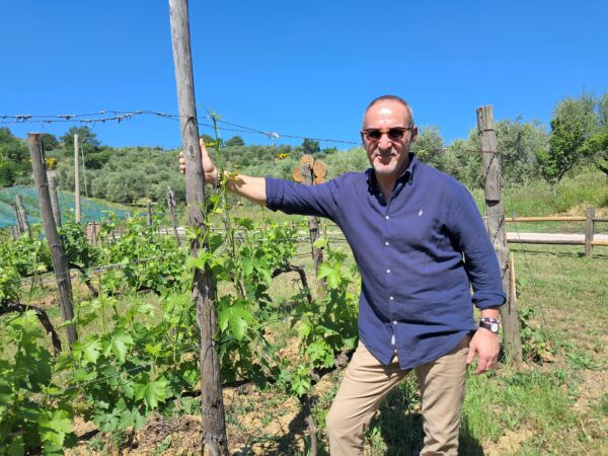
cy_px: 228
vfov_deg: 51.4
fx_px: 474
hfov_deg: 65.3
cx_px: 304
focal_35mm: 27
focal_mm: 4
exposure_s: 1/481
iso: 50
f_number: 1.8
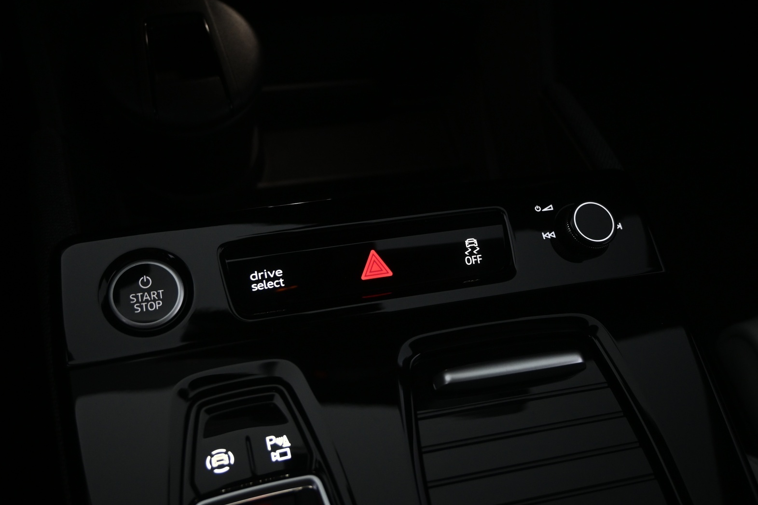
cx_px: 375
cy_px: 256
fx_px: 700
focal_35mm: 33
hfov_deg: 56.9
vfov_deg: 39.7
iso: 1000
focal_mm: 21.5
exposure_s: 1/20
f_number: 4
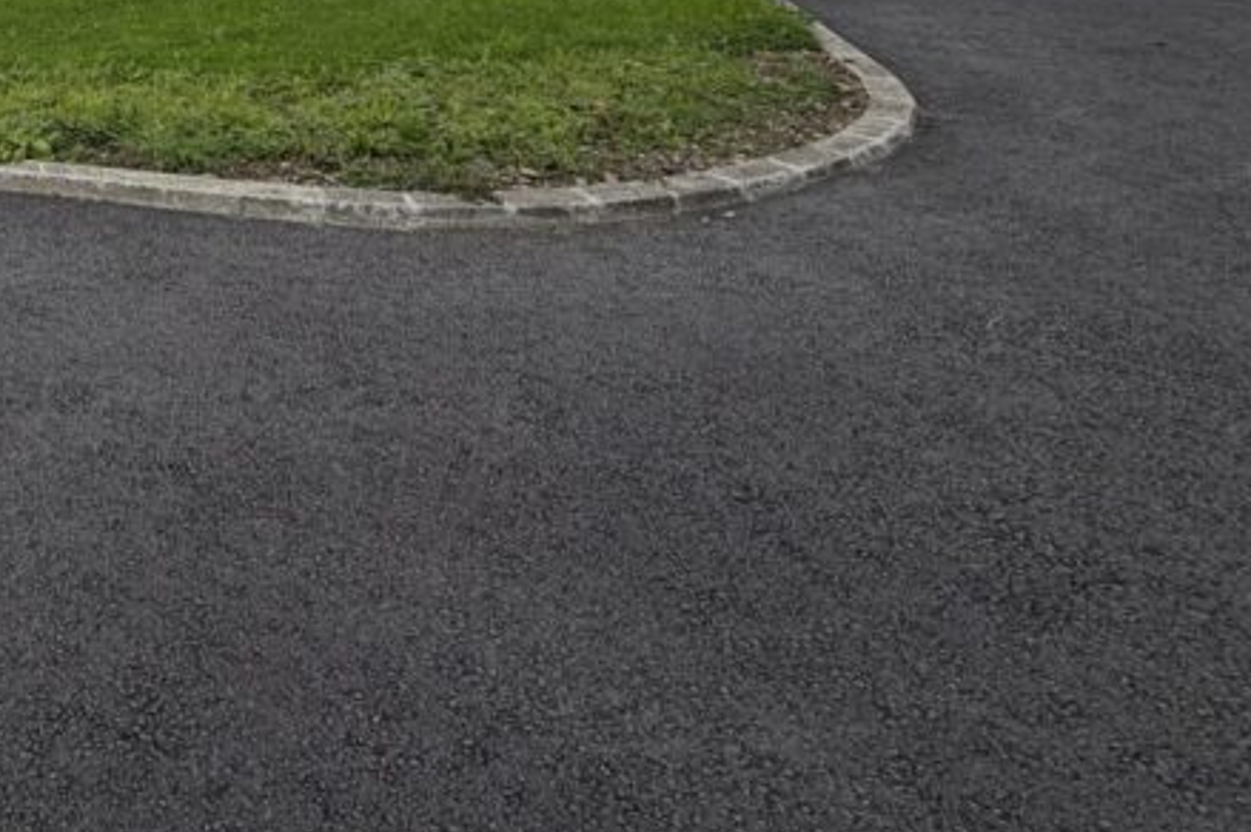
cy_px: -222
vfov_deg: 31.1
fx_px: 1181
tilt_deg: -1.8
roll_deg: +0.4
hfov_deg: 43.8
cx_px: -108
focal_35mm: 34
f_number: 2.2
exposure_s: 1/970
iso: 20
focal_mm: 2.22
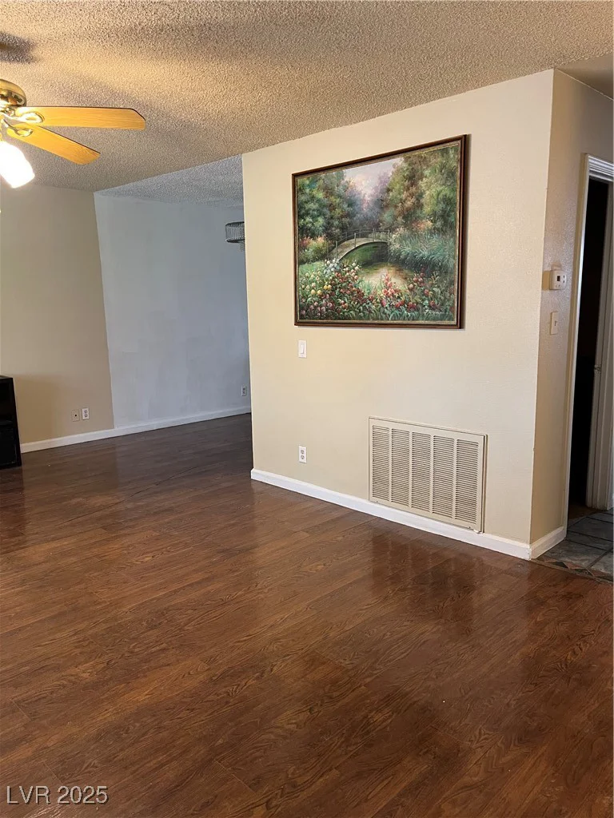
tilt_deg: -9.4
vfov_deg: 67.3
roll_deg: +1.2
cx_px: 307
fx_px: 615
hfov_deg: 53.1
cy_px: 409
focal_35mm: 26
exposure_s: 1/60
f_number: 1.6
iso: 160
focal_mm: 5.1
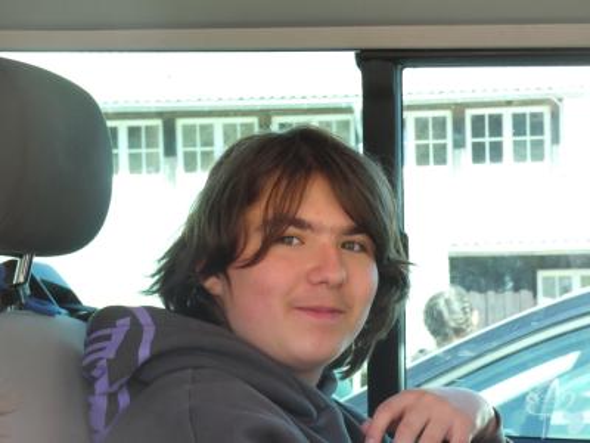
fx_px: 1739
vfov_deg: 14.5
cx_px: 295
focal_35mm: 102
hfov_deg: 19.3
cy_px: 222
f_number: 4.9
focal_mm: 18.3
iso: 400
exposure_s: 1/80
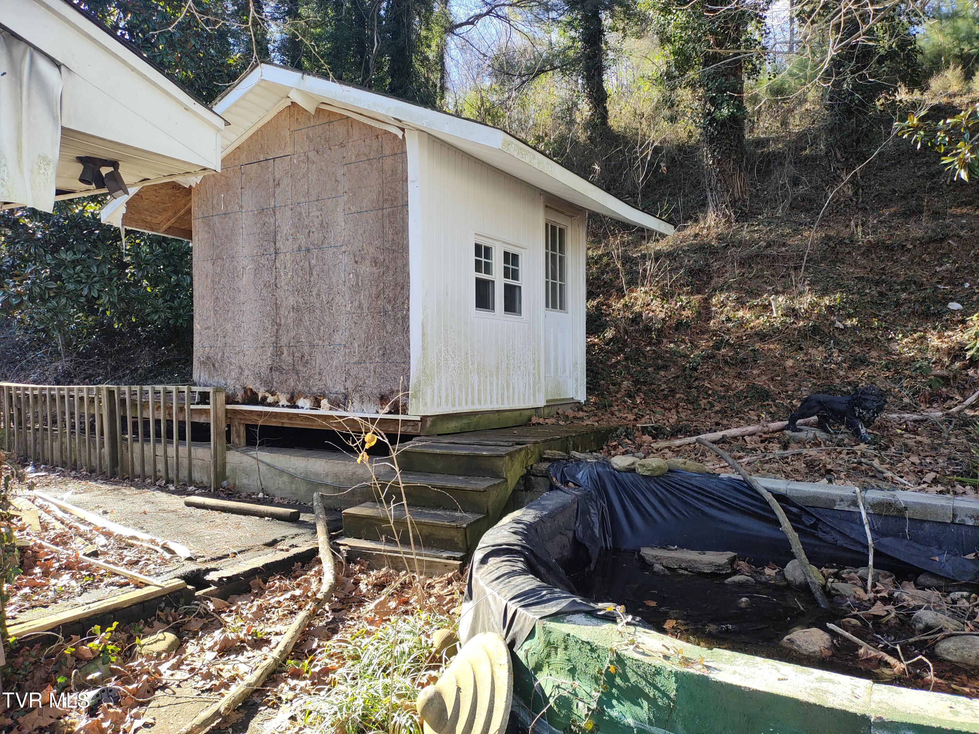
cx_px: 490
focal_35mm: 25
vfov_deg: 54.9
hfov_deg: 69.4
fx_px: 707
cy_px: 367
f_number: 1.7
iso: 100
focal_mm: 4.71
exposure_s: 1/297
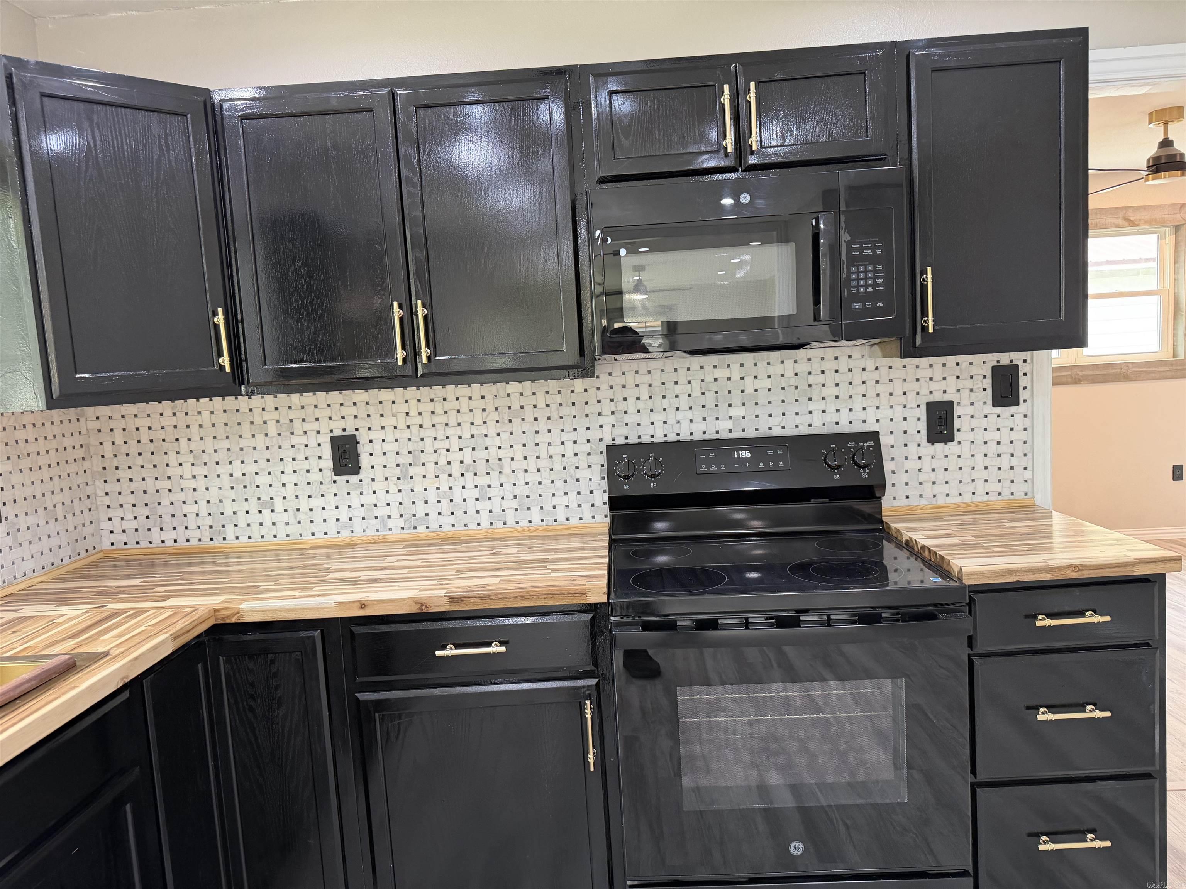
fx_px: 822
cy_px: 444
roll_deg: +3.9
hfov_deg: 71.6
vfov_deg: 56.8
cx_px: 593
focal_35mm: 24
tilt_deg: -4.7
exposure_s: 1/60
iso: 250
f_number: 1.78
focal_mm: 6.76
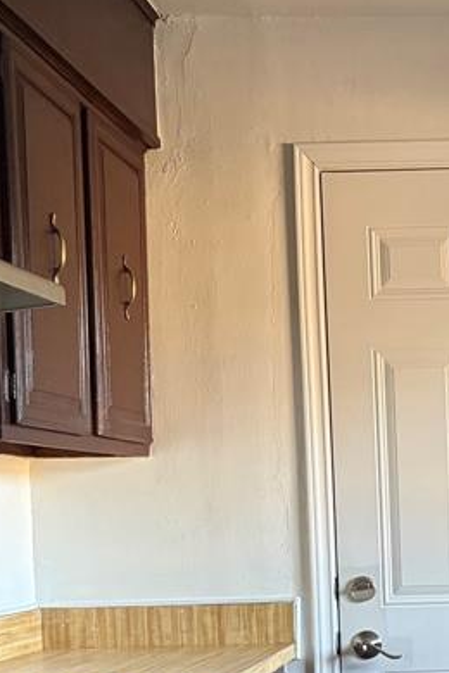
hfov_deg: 18.2
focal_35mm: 71
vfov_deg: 27.6
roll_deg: +1.1
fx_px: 1328
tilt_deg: -2.3
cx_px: 541
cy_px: 585
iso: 400
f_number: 1.6
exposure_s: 1/60
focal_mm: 5.96
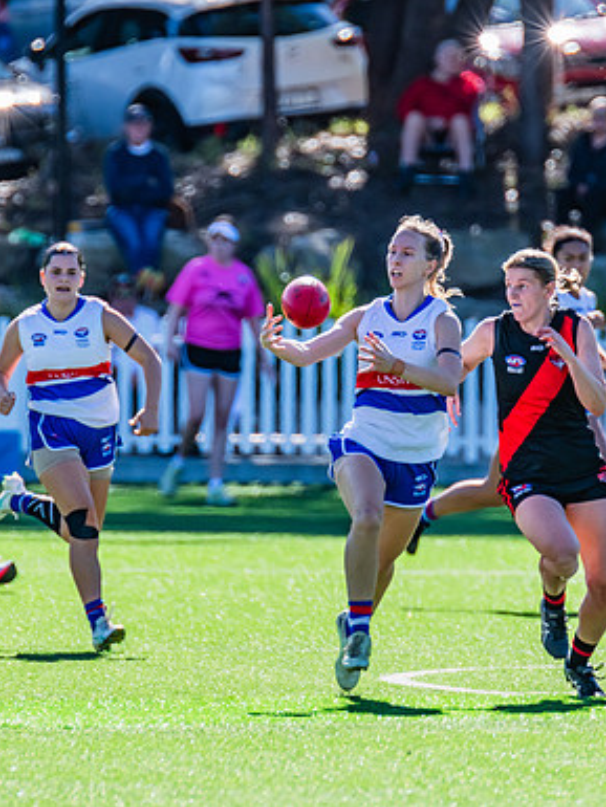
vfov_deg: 2.2
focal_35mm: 888
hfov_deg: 1.7
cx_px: 392
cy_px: 395
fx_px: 20716
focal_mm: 600
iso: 800
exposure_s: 1/1250
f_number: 8
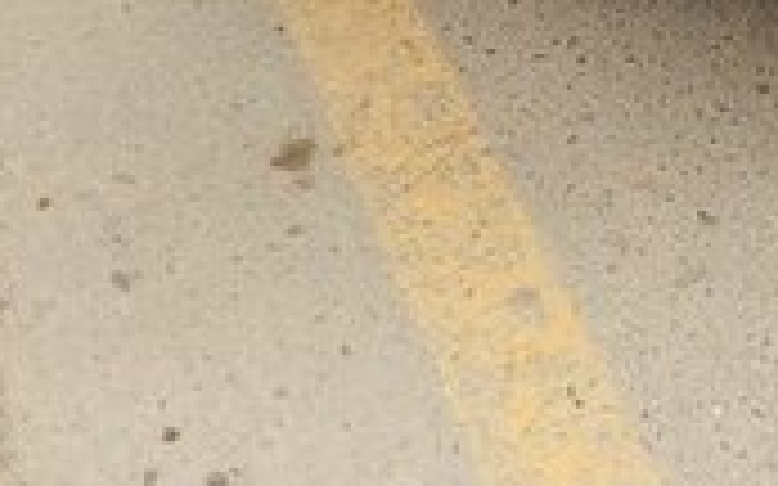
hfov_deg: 17.4
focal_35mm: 117
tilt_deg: -21.2
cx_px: 791
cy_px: -547
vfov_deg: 10.2
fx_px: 2480
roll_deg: +1.6
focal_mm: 4.15
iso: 64
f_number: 2.2
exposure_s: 1/100
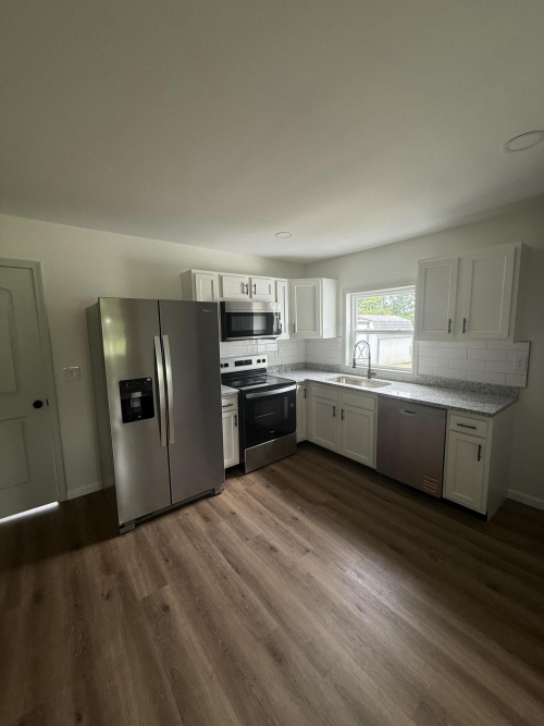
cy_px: 363
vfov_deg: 102.1
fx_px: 293
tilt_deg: -6.9
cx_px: 272
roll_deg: +0.4
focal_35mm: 14
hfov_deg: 85.7
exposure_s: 1/99
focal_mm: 2.22
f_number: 2.2
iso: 100
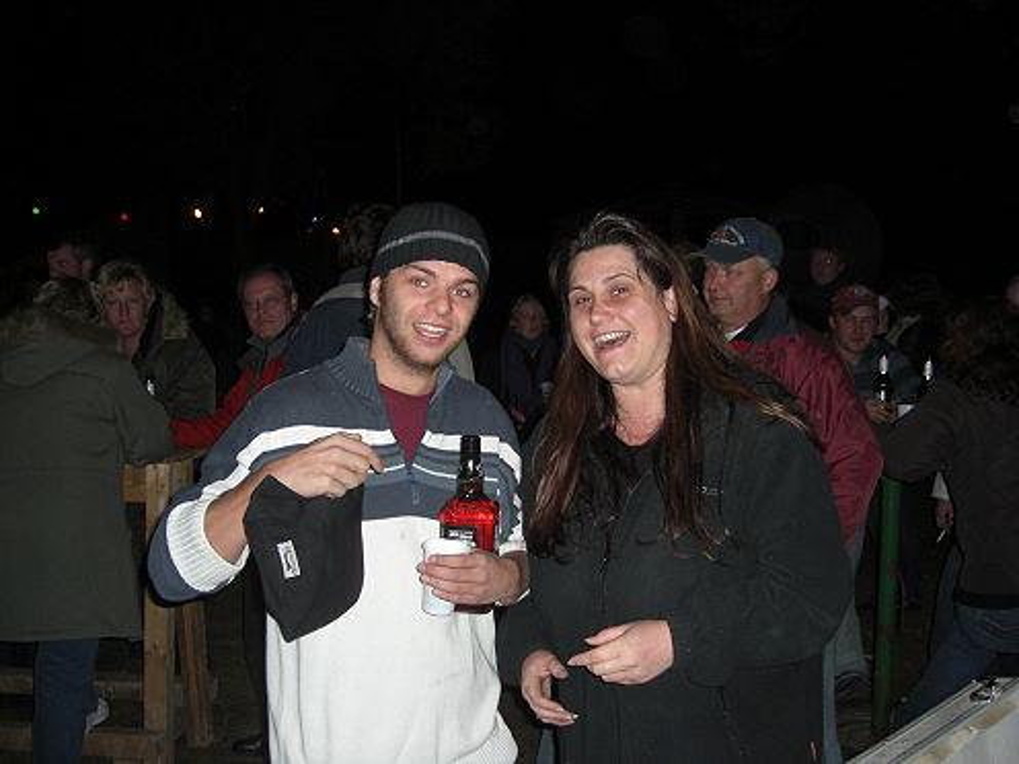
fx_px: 1119
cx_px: 510
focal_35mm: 38
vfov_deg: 37.7
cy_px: 382
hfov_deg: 49.0
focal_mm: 7.9
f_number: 2.8
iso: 200
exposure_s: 1/60
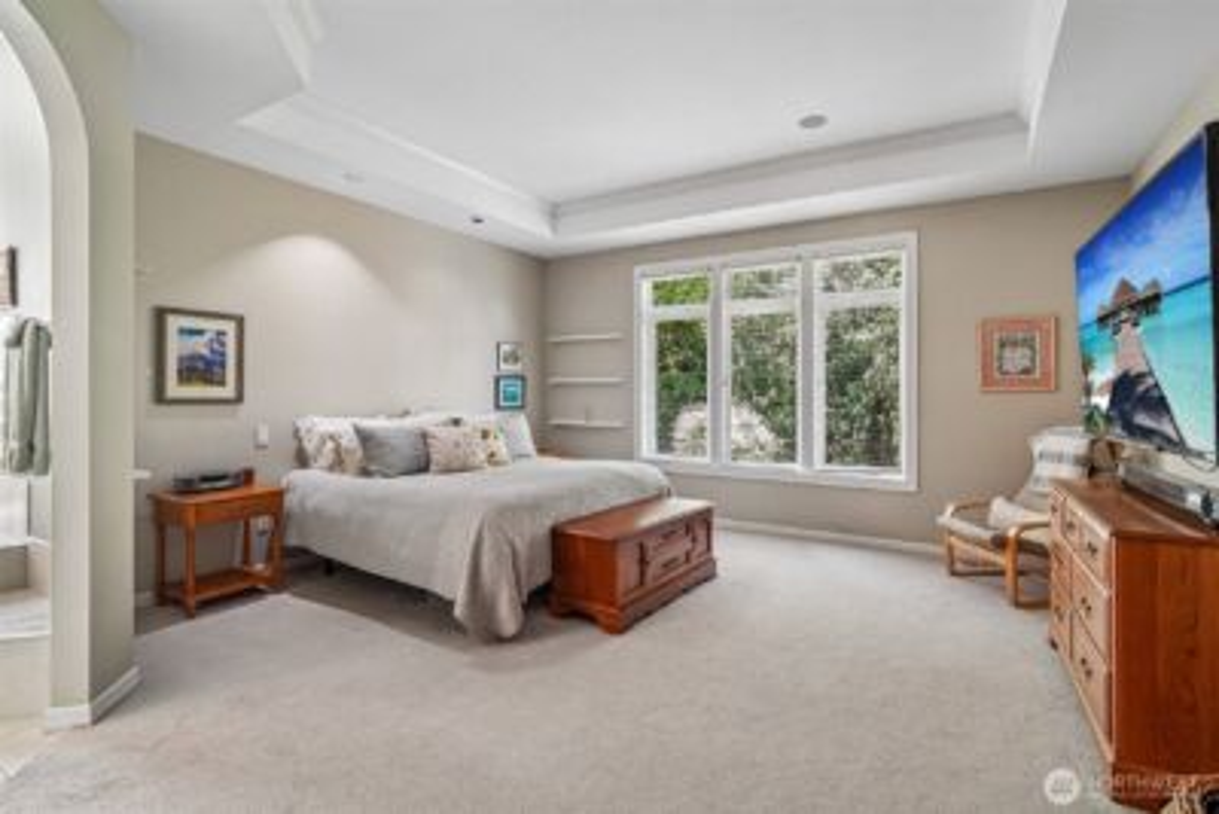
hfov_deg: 96.7
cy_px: 407
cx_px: 610
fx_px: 542
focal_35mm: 16
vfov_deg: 73.8
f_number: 8
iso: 1600
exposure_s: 1/40
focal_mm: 16
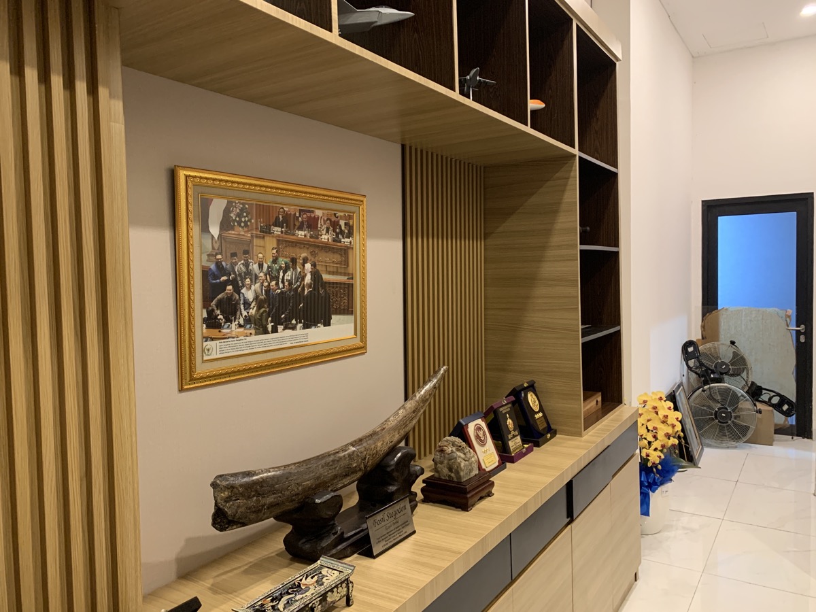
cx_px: 408
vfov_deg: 53.1
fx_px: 613
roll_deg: +0.8
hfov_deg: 67.3
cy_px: 306
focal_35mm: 26
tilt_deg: -3.9
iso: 400
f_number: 1.8
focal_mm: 4.25
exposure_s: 1/45
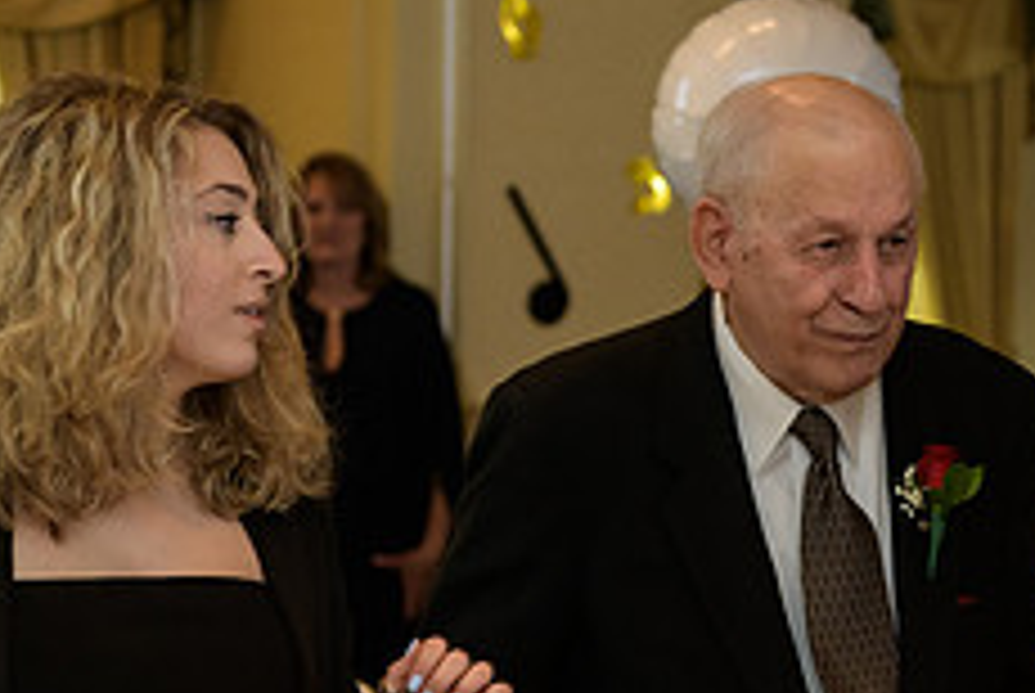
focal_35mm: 131
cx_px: 824
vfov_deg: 10.5
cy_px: 538
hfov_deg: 15.5
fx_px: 3771
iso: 1000
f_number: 2.8
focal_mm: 52
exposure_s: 1/125
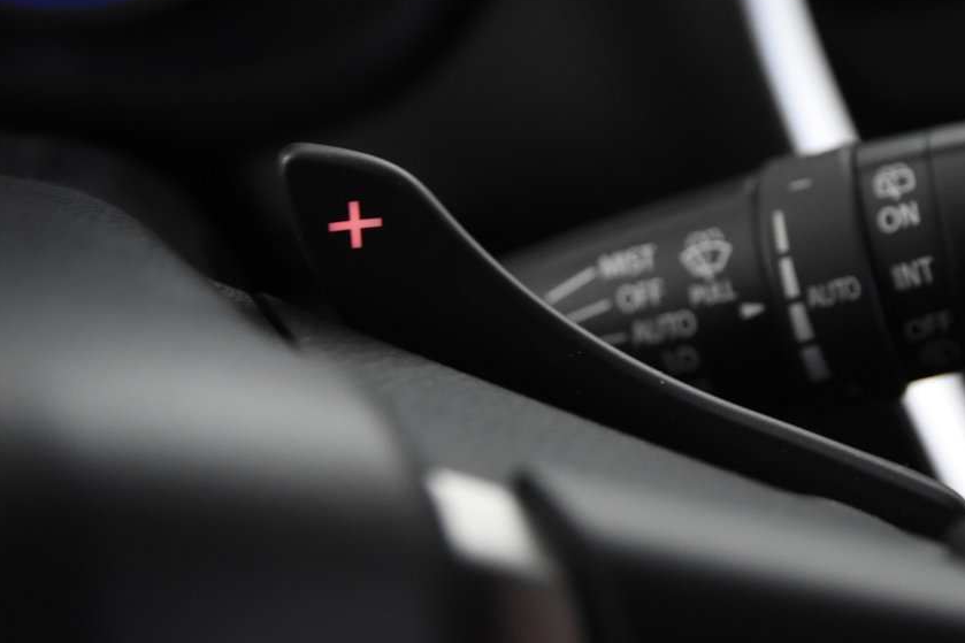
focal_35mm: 87
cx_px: 622
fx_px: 2331
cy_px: 252
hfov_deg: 23.3
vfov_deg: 15.7
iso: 2500
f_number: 3.5
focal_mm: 38
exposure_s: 1/60
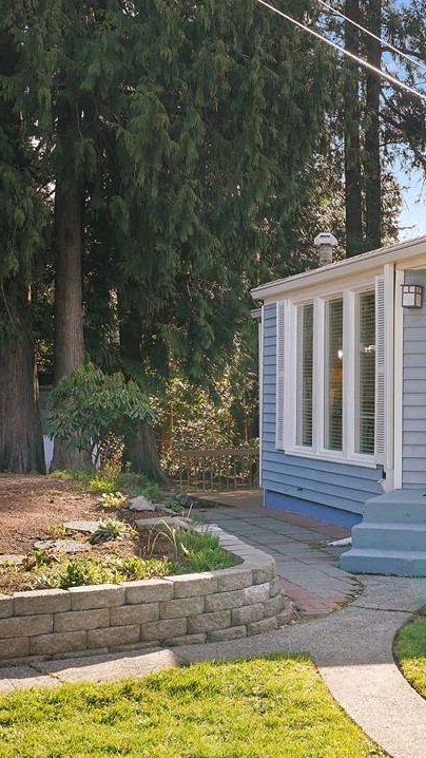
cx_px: 527
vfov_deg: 36.6
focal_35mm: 57
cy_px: 377
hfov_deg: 19.7
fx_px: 1144
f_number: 6.3
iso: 320
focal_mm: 24
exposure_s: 1/60
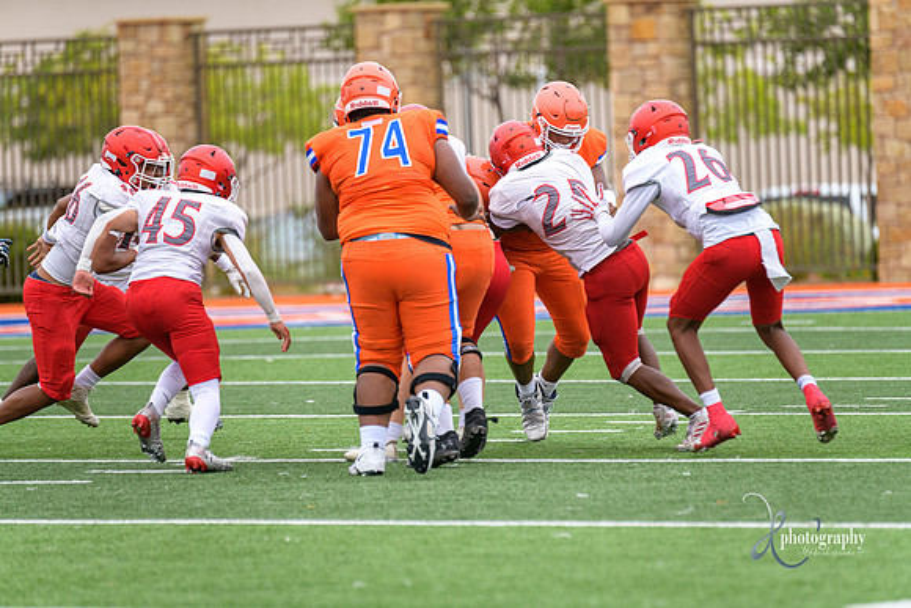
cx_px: 456
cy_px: 304
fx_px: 7593
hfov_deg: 6.9
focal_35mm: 300
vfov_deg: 4.6
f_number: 3.5
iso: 720
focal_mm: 300
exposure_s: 1/1000
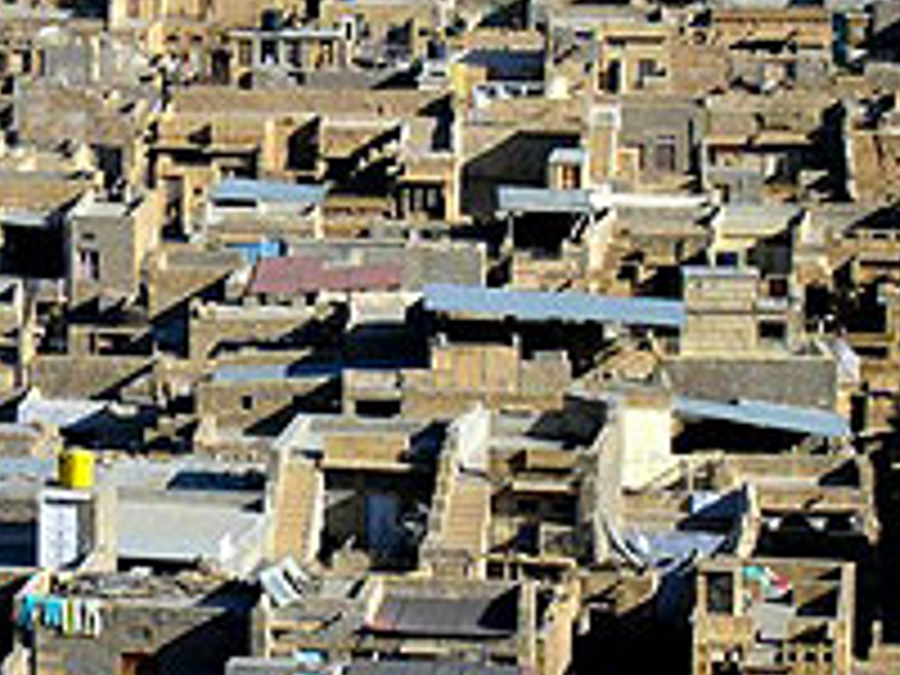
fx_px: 6682
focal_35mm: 257
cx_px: -27
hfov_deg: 7.7
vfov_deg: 5.8
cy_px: 356
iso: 100
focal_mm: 24
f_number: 13.4
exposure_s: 1/93.6
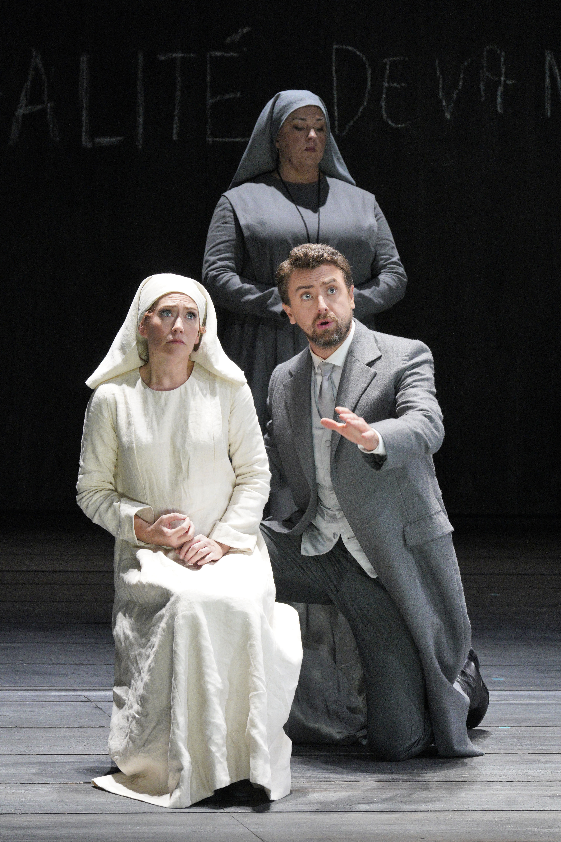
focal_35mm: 191
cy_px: 421
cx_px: 280
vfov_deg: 10.8
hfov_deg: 7.2
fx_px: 4464
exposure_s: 1/125
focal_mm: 191
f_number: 8
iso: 5000
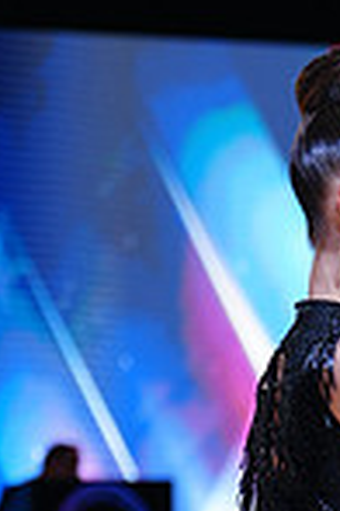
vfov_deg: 7.2
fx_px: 4023
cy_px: 657
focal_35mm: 284
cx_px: 619
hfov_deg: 4.8
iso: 500
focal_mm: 72
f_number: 2.8
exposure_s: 1/400
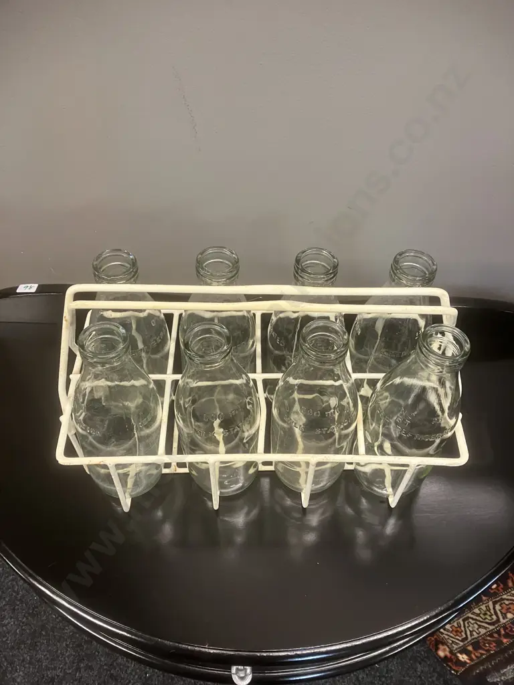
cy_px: 342
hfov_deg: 49.7
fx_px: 554
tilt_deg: -50.8
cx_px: 257
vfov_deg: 63.4
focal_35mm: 28
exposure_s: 1/50
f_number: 1.8
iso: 200
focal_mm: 3.99
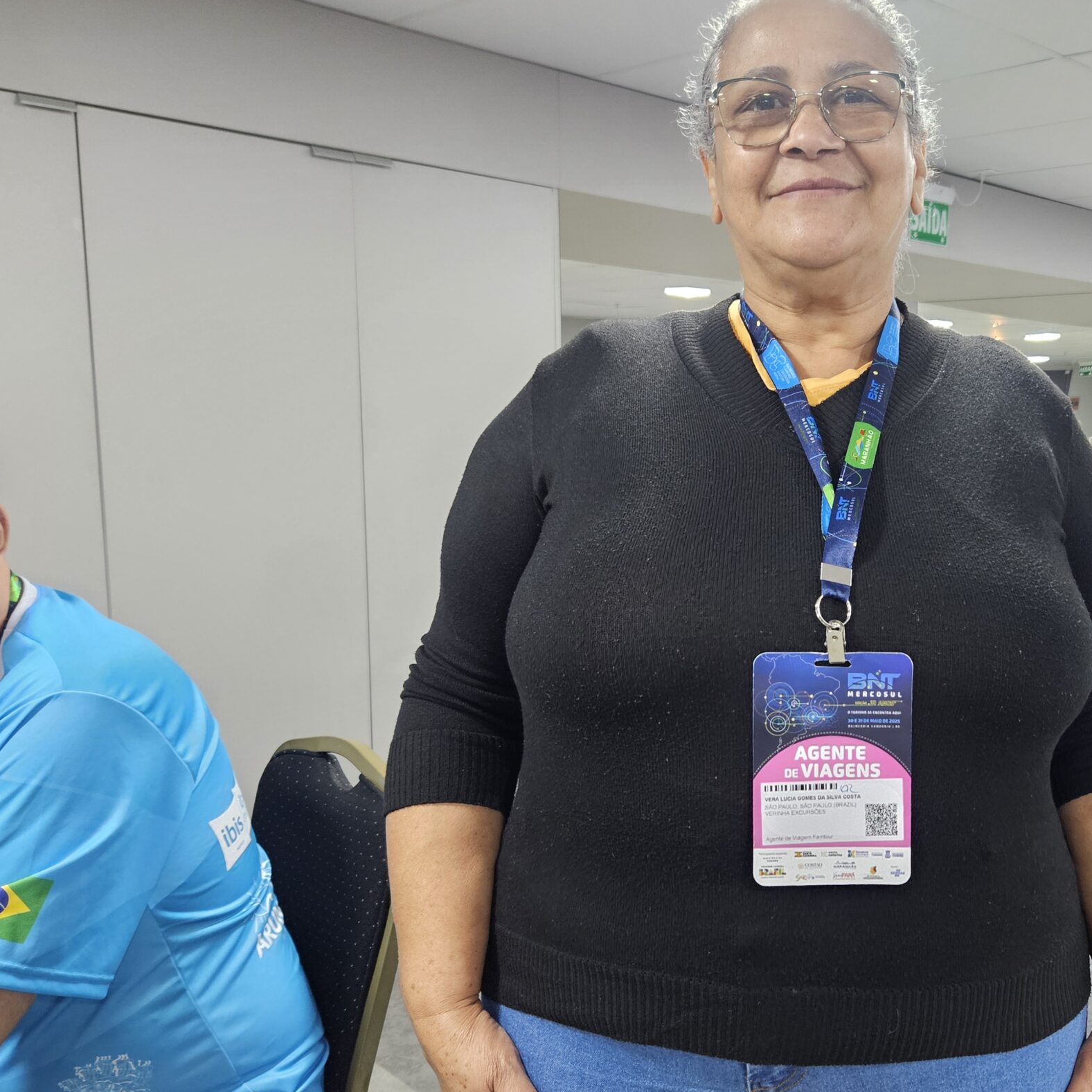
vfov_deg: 49.7
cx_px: 754
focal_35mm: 33
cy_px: 593
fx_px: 1178
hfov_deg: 48.6
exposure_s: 1/60
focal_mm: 5.4
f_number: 1.8
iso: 500
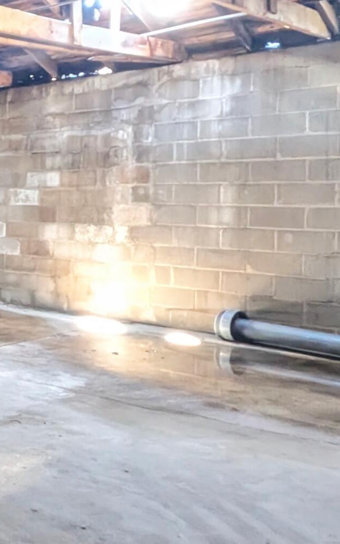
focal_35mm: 41
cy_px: 205
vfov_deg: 47.8
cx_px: -327
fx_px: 608
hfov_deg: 19.4
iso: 1599
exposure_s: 1/14.9
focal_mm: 1.95
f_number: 2.2
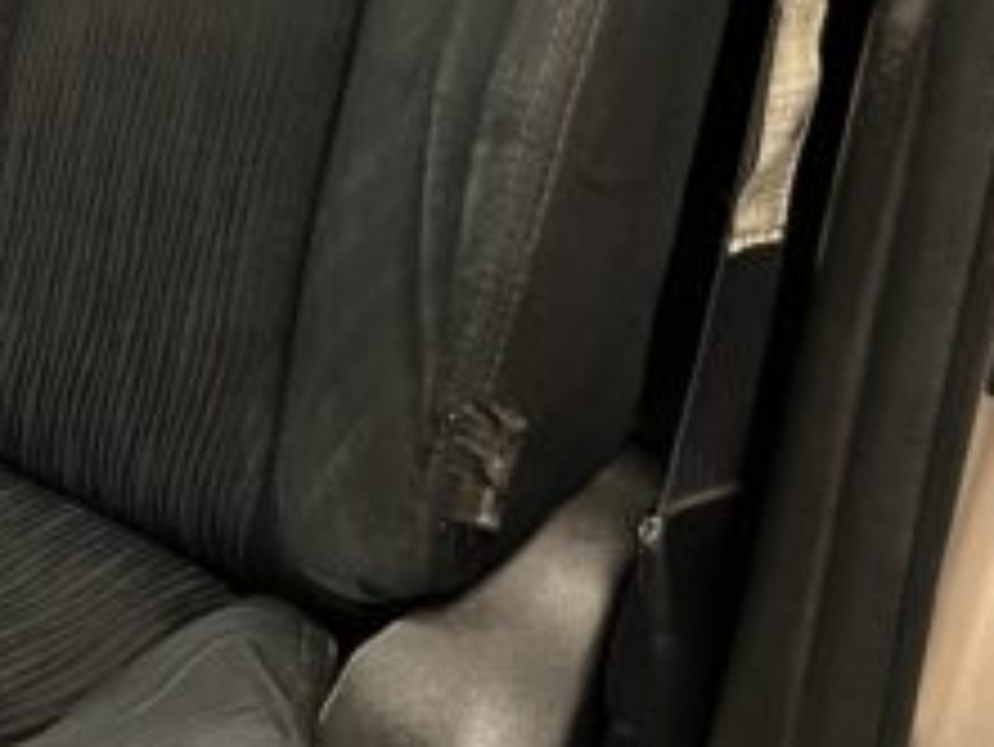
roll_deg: -0.3
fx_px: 2701
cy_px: -468
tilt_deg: -16.7
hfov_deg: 19.3
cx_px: -279
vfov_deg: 14.4
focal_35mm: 94
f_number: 1.5
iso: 400
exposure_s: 1/33
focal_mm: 5.7
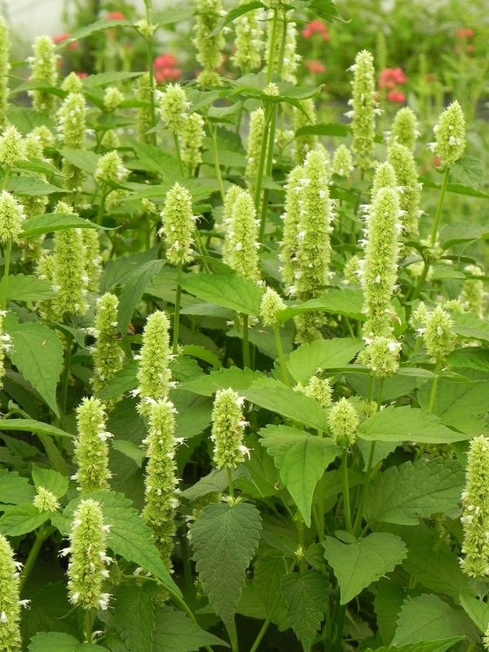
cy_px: 326
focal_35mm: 162
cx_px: 244
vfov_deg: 12.2
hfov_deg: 9.2
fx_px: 3051
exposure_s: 1/200
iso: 160
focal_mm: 28.8
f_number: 5
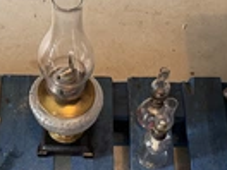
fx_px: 479
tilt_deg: -65.0
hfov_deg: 26.7
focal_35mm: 73
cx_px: 98
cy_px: 146
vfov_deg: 19.9
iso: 500
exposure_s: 1/60
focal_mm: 6.76
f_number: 1.78
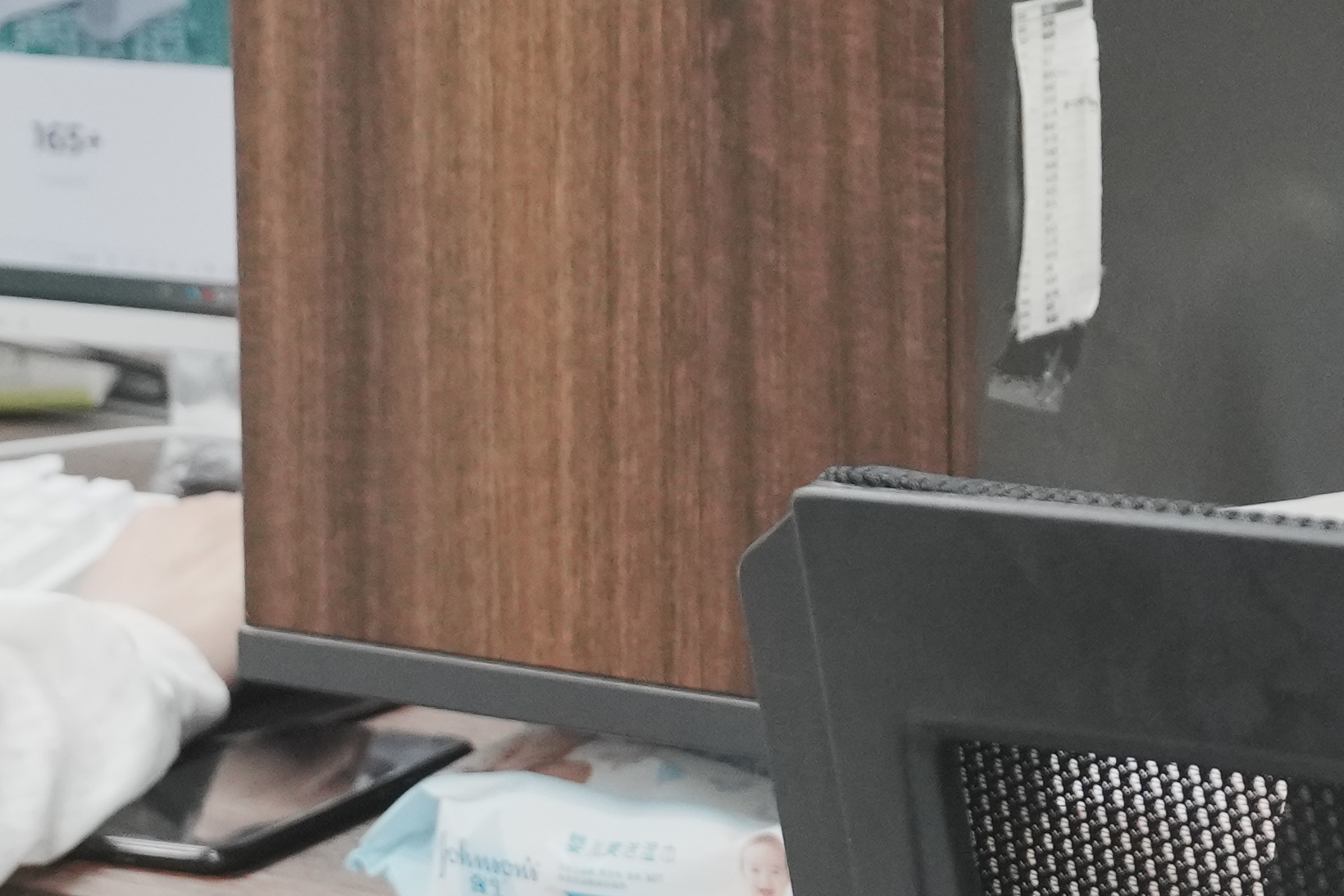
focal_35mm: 174
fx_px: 6494
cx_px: 1076
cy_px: -157
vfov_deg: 7.8
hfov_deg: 11.8
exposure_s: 1/125
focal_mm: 33
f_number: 4
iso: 1250
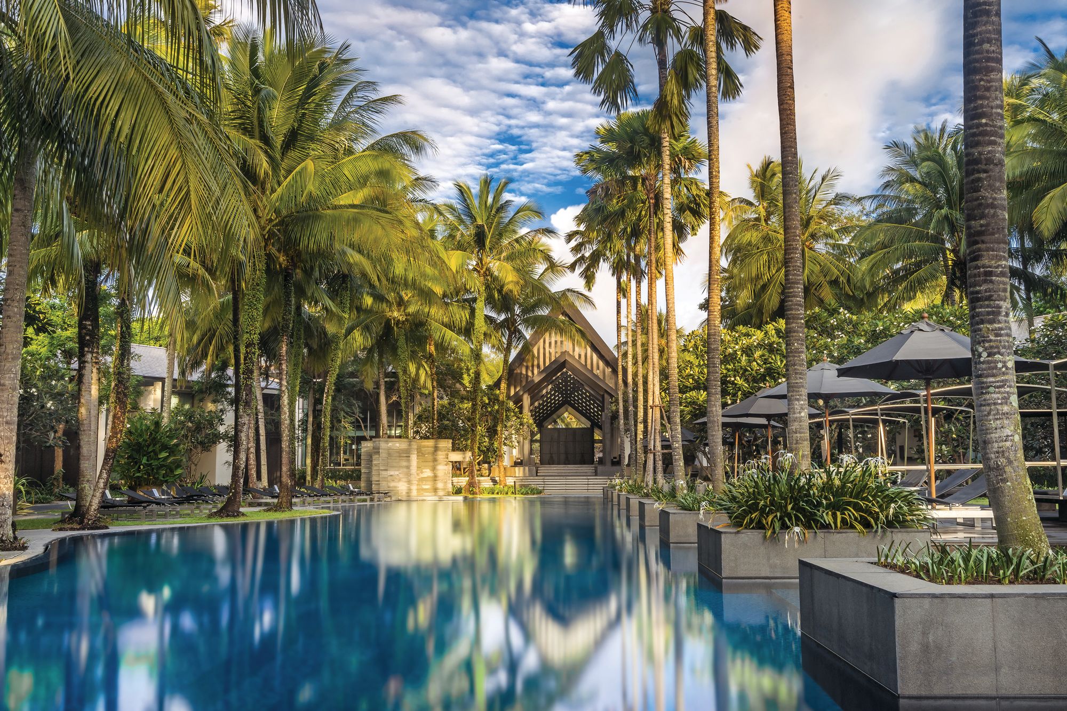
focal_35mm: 35
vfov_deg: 37.8
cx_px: 534
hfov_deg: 54.4
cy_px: 356
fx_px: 1037
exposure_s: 5
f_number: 22
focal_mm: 35
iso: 50
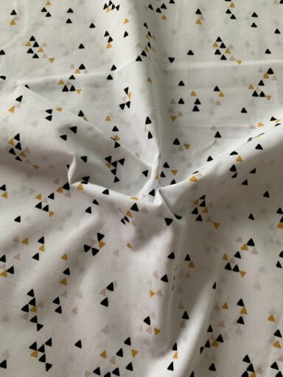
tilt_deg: -79.5
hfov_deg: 53.1
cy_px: 188
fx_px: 283
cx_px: 142
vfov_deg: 67.3
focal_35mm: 26
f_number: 1.8
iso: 250
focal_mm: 4.25
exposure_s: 1/60
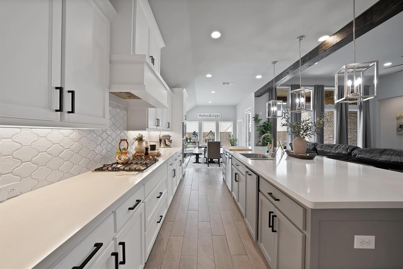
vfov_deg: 90.1
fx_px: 134
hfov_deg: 112.6
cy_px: 134
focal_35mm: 12
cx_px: 202
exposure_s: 1/10
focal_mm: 12
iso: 640
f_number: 9
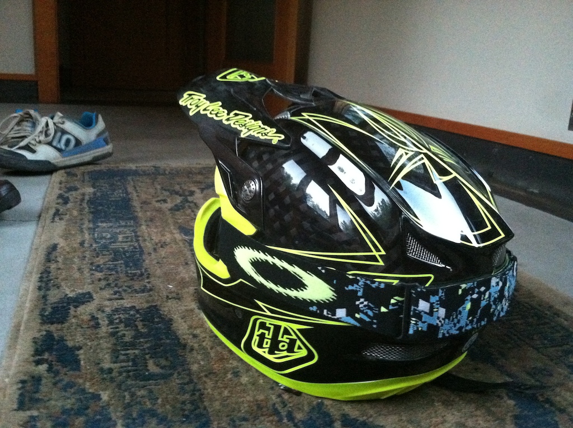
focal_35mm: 35
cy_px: 214
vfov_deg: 40.6
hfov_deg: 52.7
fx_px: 579
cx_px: 286
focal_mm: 3.85
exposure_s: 1/15
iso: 1000
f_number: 2.8
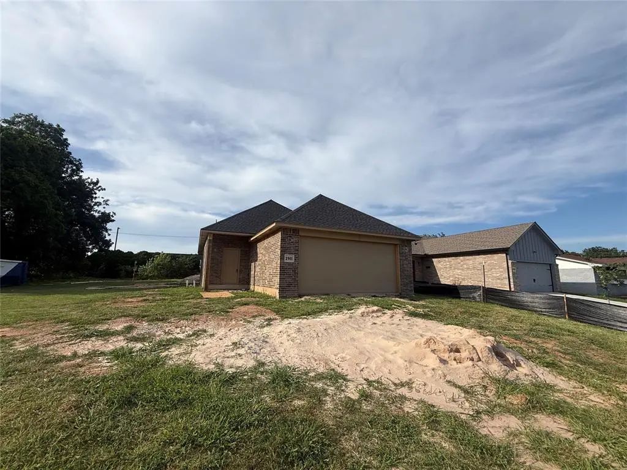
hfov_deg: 102.1
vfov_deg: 85.7
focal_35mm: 14
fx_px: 254
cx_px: 314
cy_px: 235
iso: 50
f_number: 2.2
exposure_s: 1/2841
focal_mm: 2.22
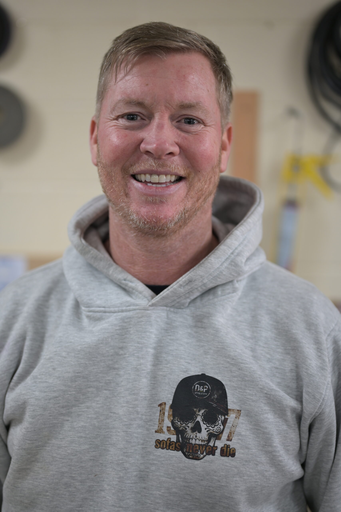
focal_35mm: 50
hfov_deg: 27.0
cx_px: 170
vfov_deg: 39.6
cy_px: 256
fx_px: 710
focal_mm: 50
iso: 320
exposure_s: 1/125
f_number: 1.8
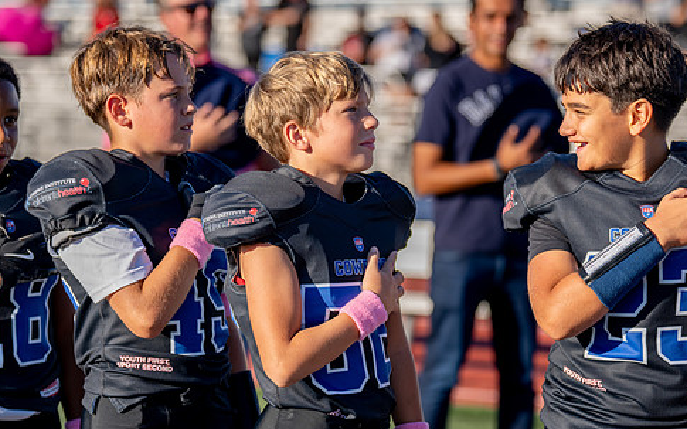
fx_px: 2621
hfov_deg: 14.9
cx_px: 317
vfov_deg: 9.4
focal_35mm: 140
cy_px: 286
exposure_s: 1/2000
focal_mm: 101
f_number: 2.8
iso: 160
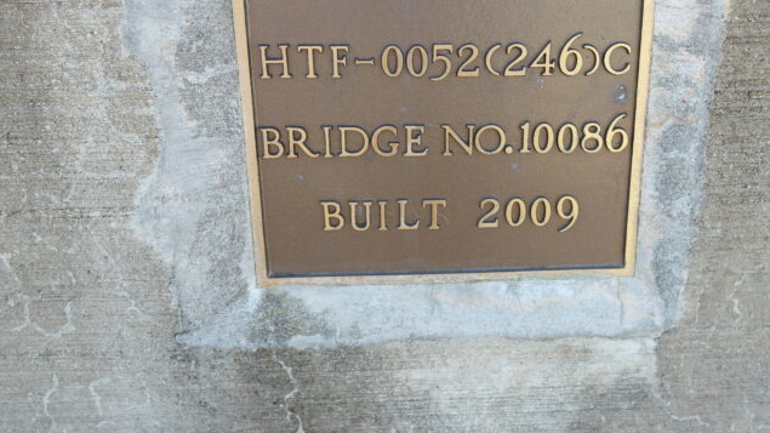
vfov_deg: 30.9
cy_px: 135
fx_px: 776
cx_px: 439
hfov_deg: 52.6
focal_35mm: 38
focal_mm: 20
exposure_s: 1/100
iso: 100
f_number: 4
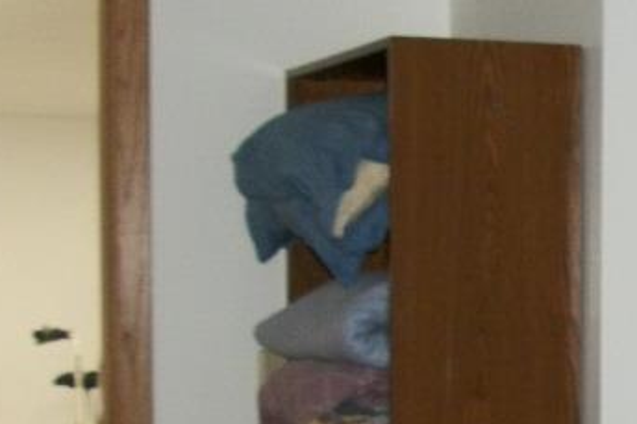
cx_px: 965
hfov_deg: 15.2
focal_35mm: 124
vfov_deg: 10.9
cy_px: 489
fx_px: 2193
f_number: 2.9
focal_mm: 5.7
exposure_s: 1/30
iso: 160
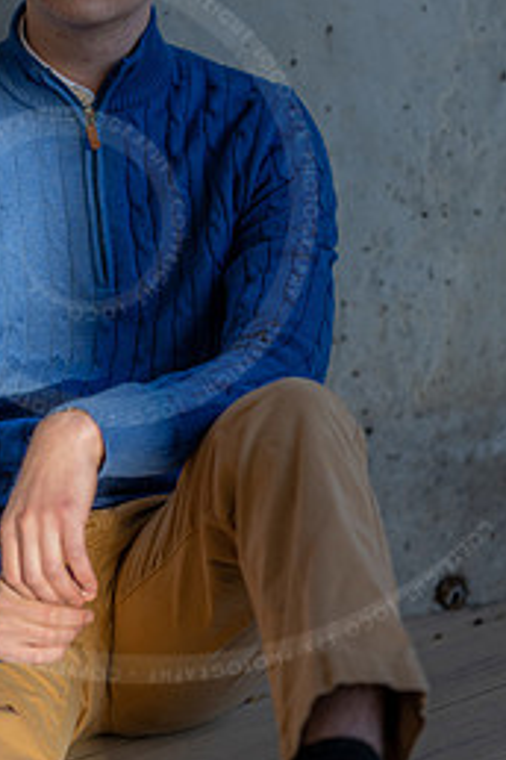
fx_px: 3120
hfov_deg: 9.3
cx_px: 115
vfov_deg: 13.9
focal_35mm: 148
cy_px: 300
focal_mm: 85
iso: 100
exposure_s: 1/400
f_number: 1.8
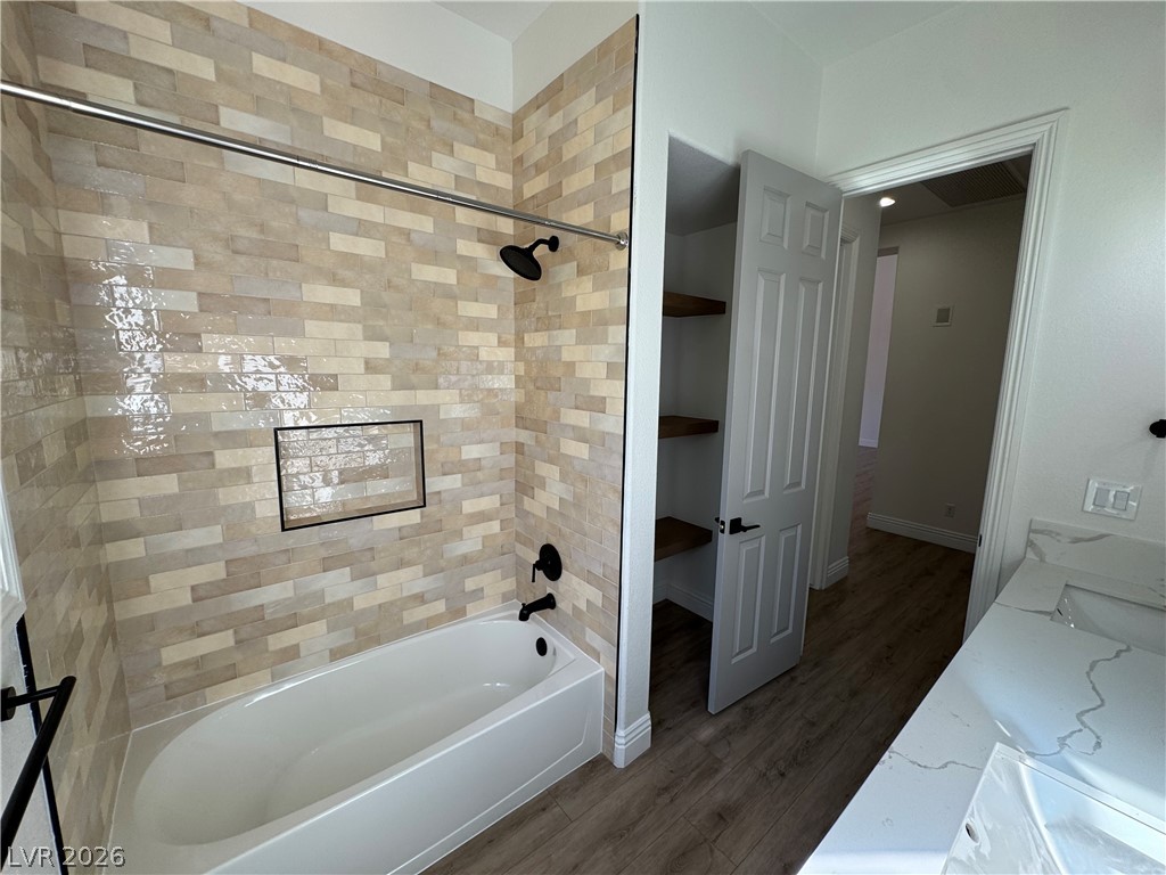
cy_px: 438
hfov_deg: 102.1
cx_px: 583
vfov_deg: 85.7
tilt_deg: -9.8
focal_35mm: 14
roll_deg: -1.3
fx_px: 472
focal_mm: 2.22
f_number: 2.2
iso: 50
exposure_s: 1/120
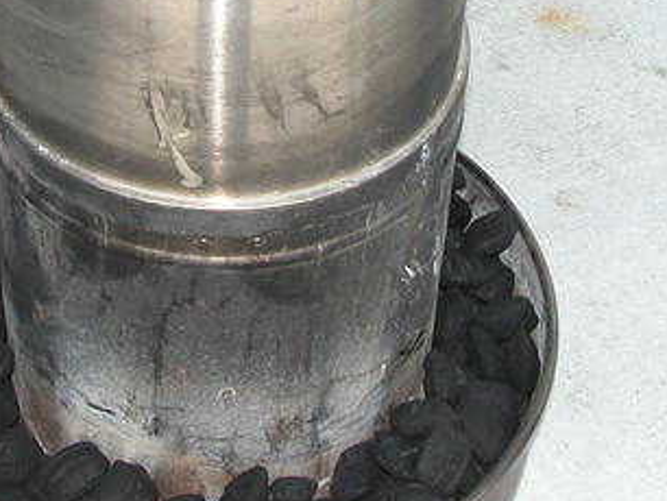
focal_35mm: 100
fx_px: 1928
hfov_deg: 19.6
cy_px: 42
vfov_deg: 14.6
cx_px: 227
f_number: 4.5
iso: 100
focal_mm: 8.9
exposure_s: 1/118
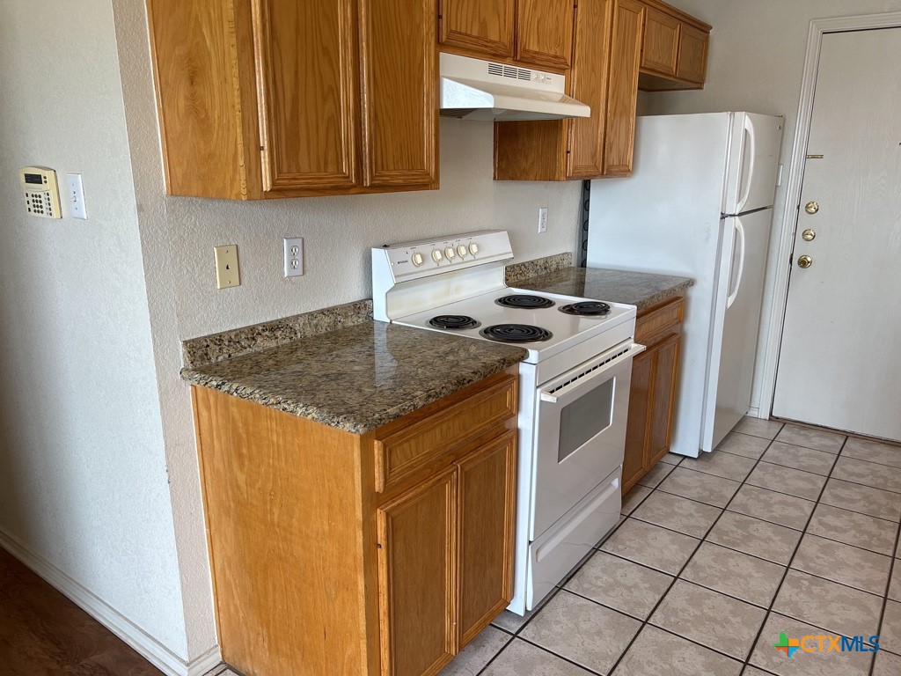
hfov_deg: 67.3
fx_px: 677
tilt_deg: -14.9
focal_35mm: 26
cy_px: 338
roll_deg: +0.4
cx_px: 450
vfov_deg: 53.1
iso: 80
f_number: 1.5
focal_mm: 5.7
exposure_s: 1/121
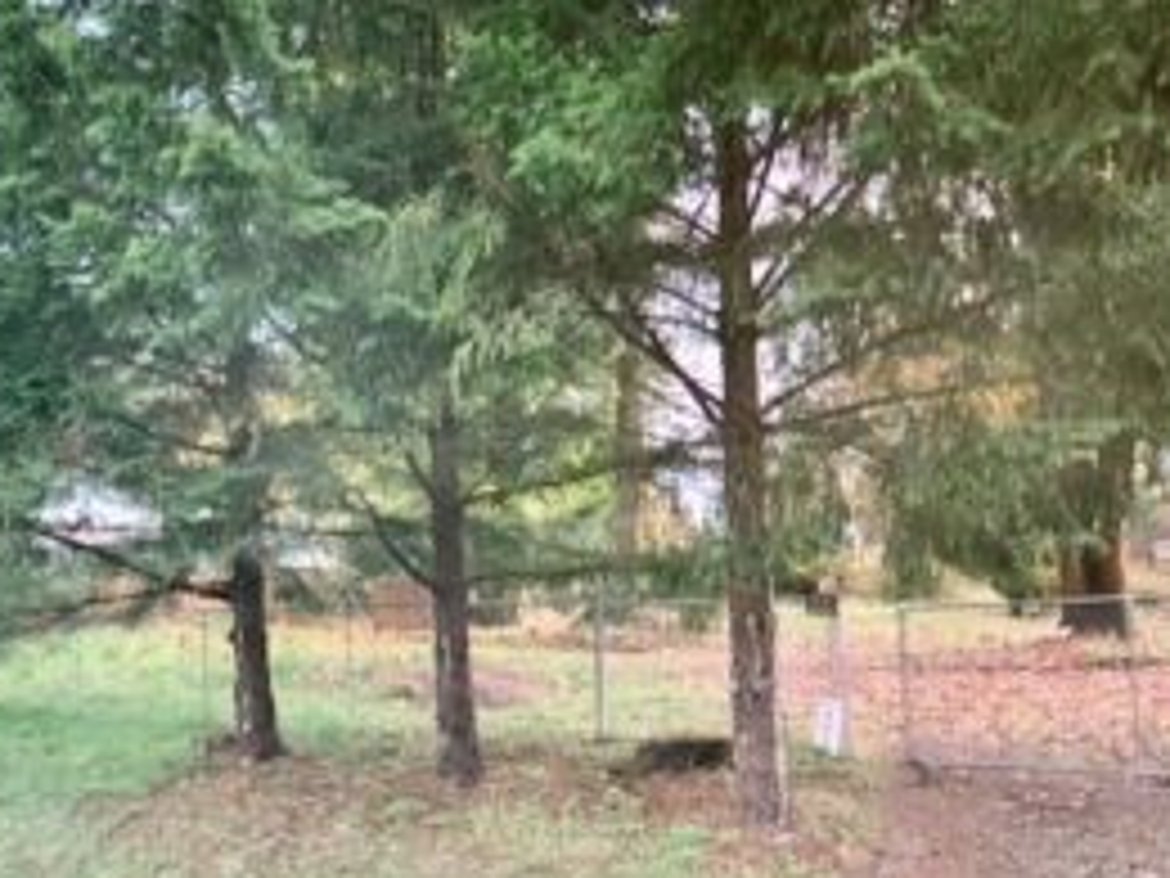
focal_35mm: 80
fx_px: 2704
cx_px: 328
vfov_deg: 18.3
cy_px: 639
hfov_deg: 24.2
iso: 200
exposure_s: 1/60
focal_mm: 6
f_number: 2.4
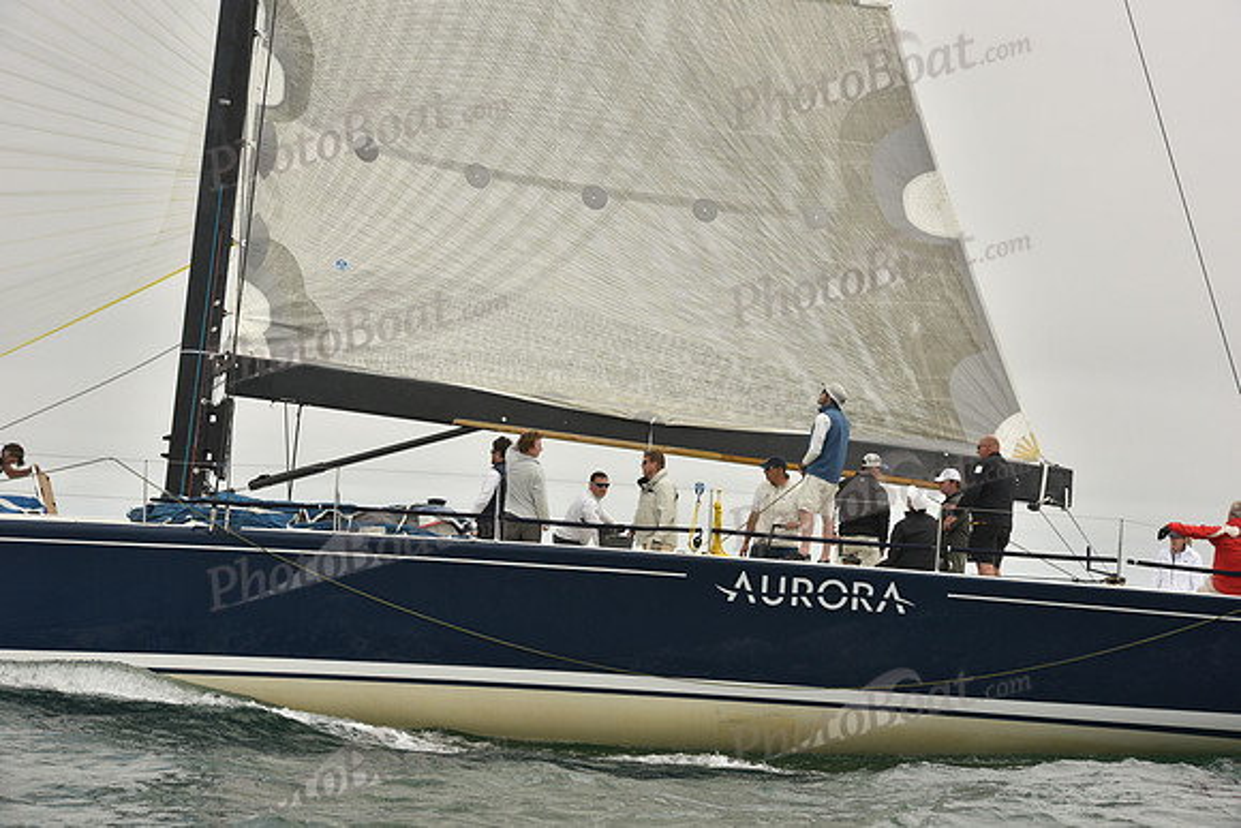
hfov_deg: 20.8
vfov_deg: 14.0
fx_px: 3379
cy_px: 414
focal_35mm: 98
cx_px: 620
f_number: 9
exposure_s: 1/800
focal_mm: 98
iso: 320
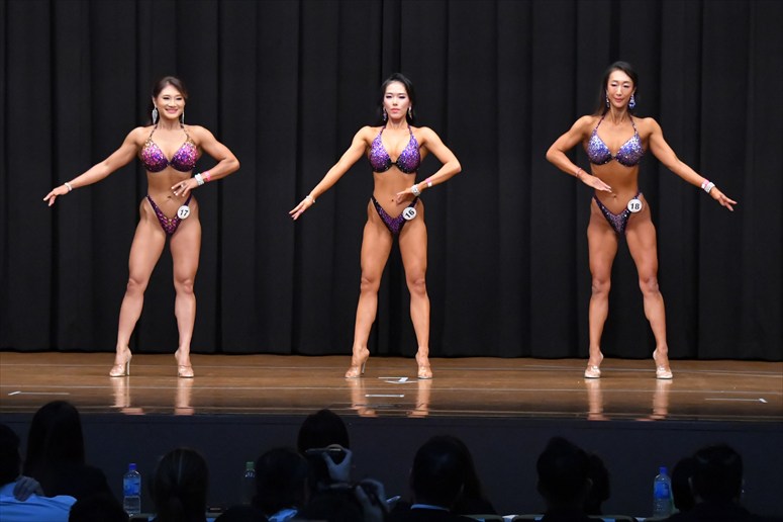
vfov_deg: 8.2
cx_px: 392
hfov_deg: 12.2
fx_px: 3652
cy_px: 261
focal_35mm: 168
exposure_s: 1/400
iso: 8000
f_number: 5.6
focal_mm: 112
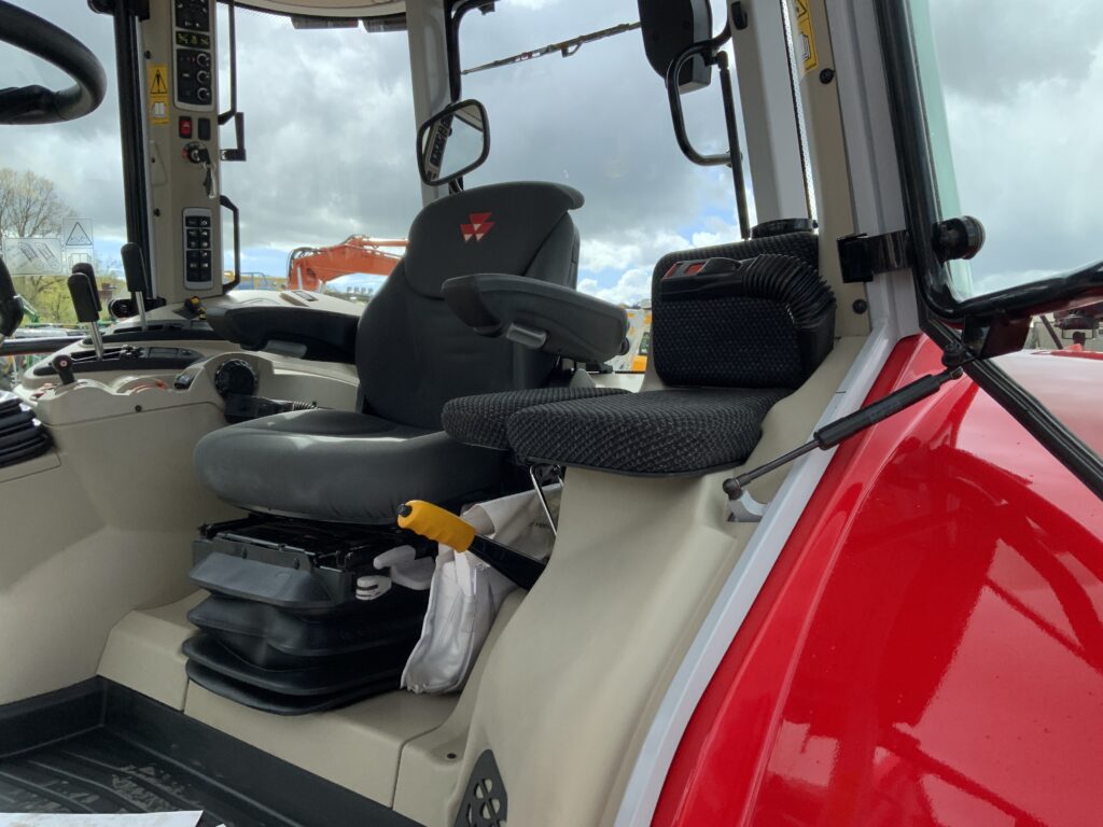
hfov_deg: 61.7
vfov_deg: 48.2
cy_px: 414
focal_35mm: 29
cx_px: 552
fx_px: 924
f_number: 1.8
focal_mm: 3
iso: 16
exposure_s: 1/439
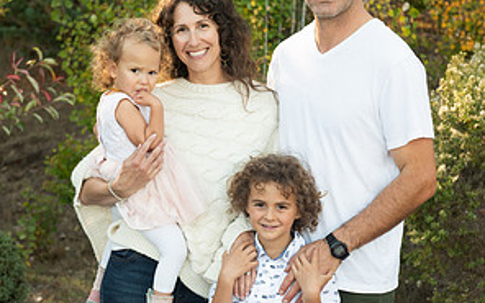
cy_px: 174
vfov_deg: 14.1
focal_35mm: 93
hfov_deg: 22.3
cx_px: 242
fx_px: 1229
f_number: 4.5
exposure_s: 1/400
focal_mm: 60
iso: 640
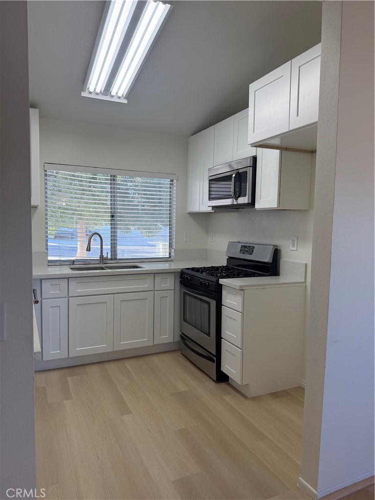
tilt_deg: -4.9
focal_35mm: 24
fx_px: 347
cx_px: 188
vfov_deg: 71.6
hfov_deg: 56.8
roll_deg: -0.6
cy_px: 250
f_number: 1.78
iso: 80
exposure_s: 1/179
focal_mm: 6.76
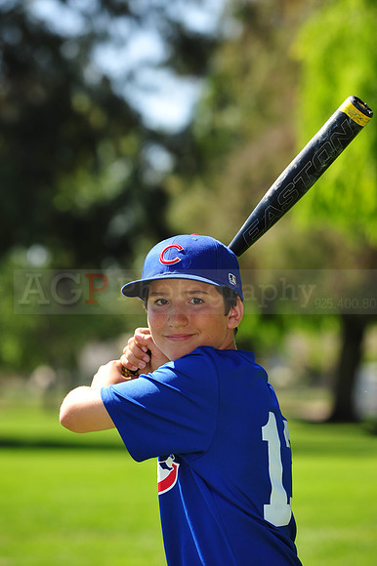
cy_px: 283
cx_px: 188
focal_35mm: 165
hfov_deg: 8.3
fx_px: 2595
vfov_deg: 12.5
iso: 200
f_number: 5.6
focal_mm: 165
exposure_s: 1/500
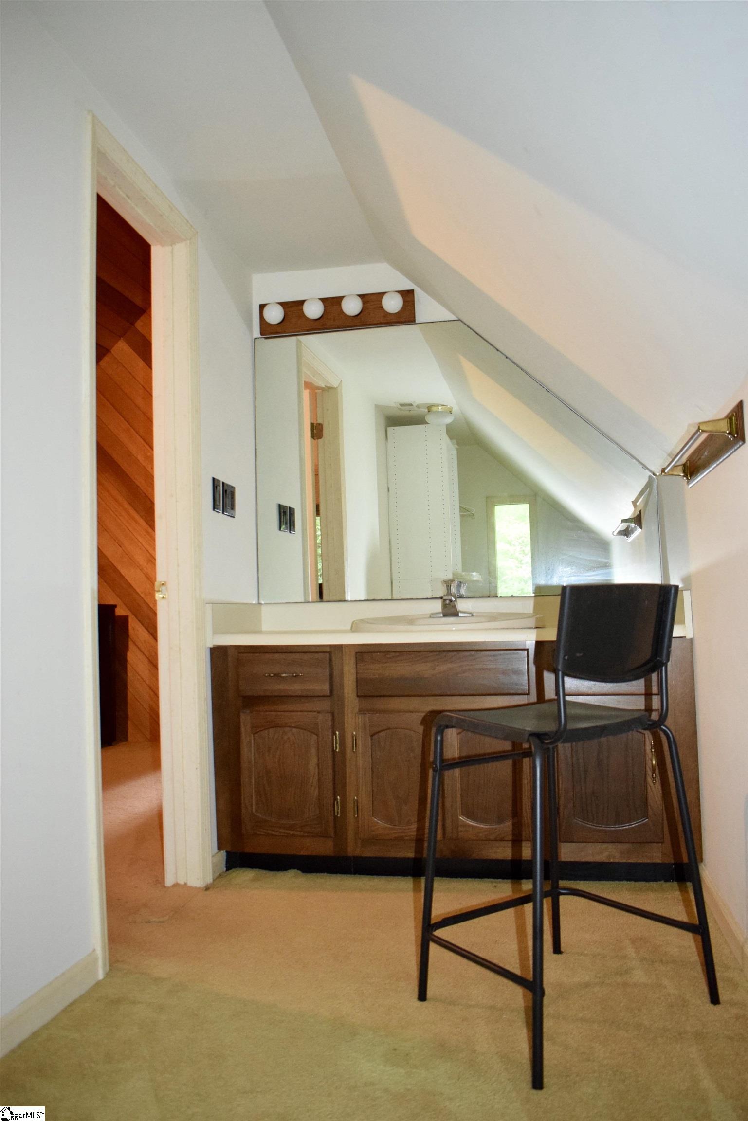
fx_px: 841
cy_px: 560
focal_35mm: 27
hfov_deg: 47.9
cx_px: 374
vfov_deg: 67.4
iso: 3200
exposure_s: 1/60
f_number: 3.5
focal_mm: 18
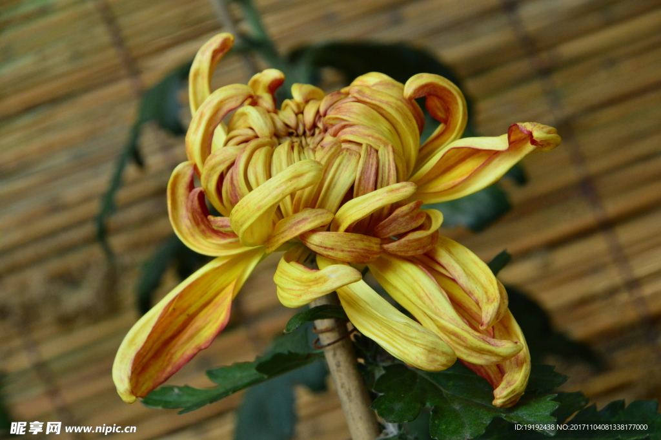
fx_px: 3853
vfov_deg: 6.5
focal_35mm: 210
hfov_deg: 9.8
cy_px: 220
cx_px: 330
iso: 1400
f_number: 10
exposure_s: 1/250
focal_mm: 140
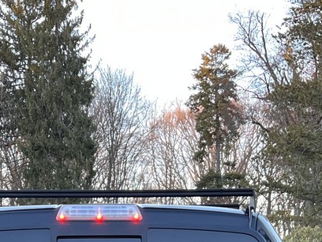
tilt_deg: -5.2
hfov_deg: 19.2
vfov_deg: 13.4
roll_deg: +2.4
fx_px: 949
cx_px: 93
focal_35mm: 102
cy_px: 391
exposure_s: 1/121
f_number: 1.5
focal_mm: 5.7
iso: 125
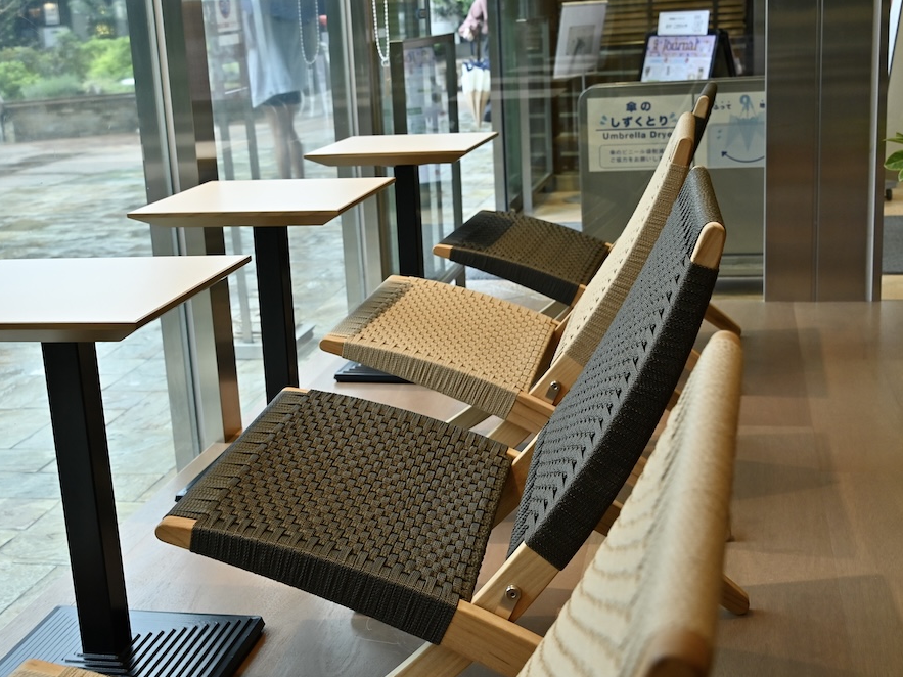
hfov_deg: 38.9
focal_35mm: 49
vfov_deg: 29.7
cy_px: 339
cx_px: 417
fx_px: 1278
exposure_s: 1/160
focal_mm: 45
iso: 1250
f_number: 8
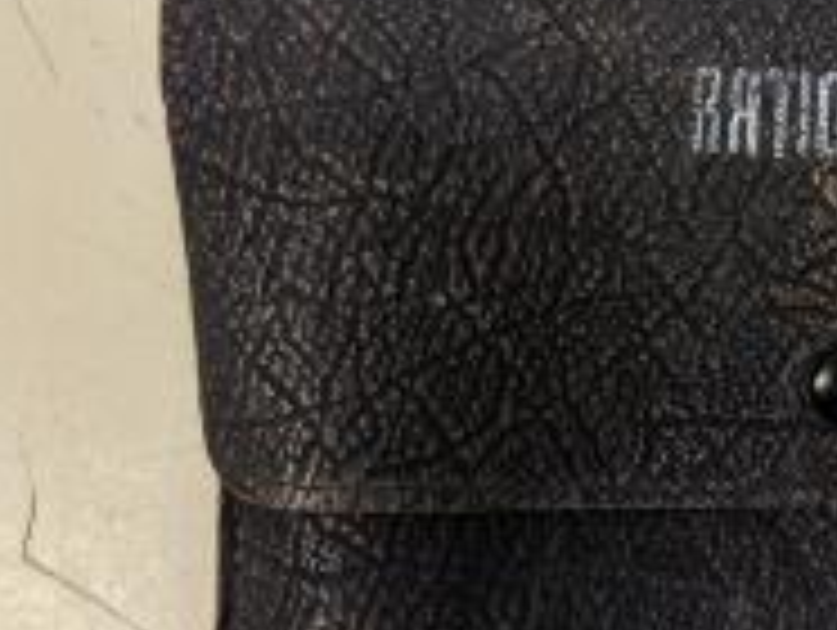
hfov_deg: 30.7
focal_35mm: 58
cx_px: 846
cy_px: 243
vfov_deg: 25.2
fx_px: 1404
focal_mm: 4.38
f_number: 1.73
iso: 99
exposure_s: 1/50.1
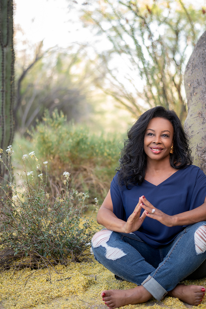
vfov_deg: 36.9
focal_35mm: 54
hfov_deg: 25.1
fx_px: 463
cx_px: 110
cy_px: 149
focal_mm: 50
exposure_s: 1/250
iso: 320
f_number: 2
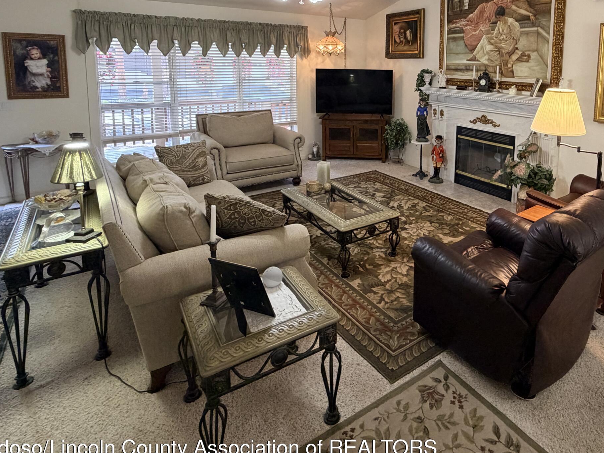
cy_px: 110
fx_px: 401
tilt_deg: -7.7
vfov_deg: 55.8
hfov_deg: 72.1
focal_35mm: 23
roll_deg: +0.5
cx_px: 393
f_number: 2.2
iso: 250
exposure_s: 1/60
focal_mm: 2.22
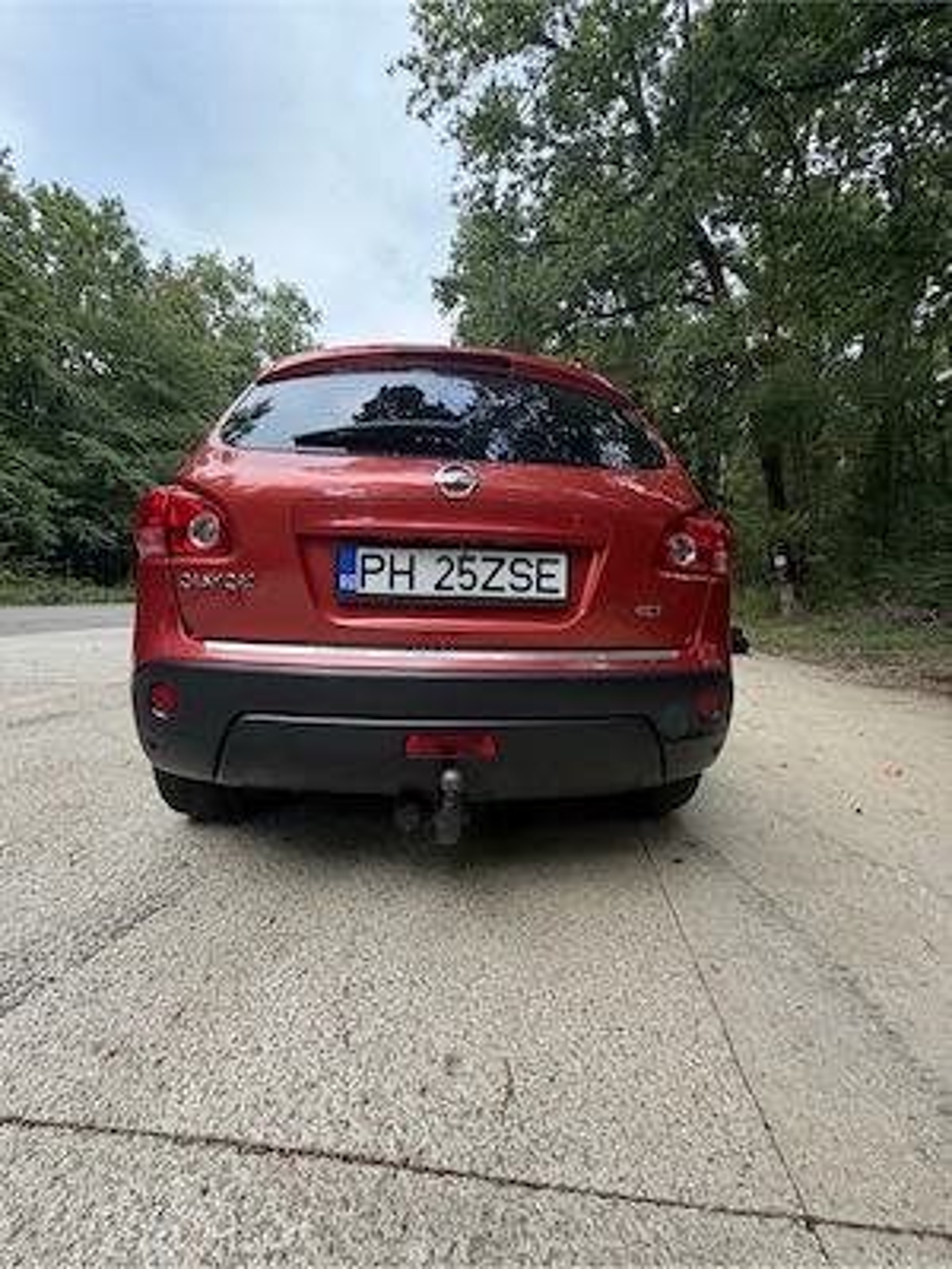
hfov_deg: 85.7
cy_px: 634
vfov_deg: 102.1
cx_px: 476
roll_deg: -1.0
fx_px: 513
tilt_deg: -5.4
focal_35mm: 14
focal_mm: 2.22
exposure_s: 1/121
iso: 80
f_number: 2.2
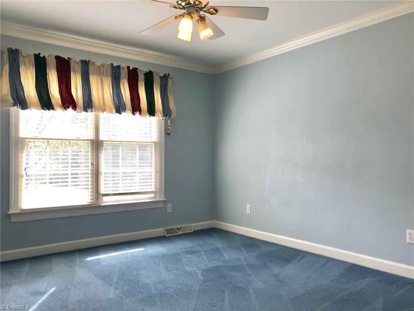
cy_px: 156
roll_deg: +1.6
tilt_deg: +1.2
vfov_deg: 49.7
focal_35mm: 28
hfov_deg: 63.4
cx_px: 207
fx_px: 335
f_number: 1.8
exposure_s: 1/40
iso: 25
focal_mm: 3.99
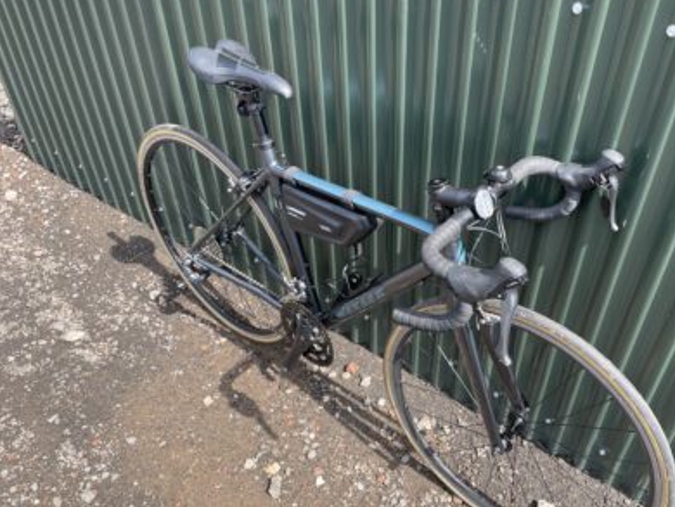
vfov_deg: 44.0
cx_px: 414
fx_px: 624
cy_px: 296
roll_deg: -2.8
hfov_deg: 56.2
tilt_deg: -42.1
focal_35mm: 32
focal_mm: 4.2
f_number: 1.6
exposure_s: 1/619
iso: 32
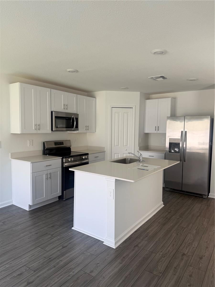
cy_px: 144
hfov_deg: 56.8
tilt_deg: -4.4
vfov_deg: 71.6
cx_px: 108
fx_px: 199
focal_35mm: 24
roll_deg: -1.3
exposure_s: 1/127
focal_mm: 6.76
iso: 50
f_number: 1.78
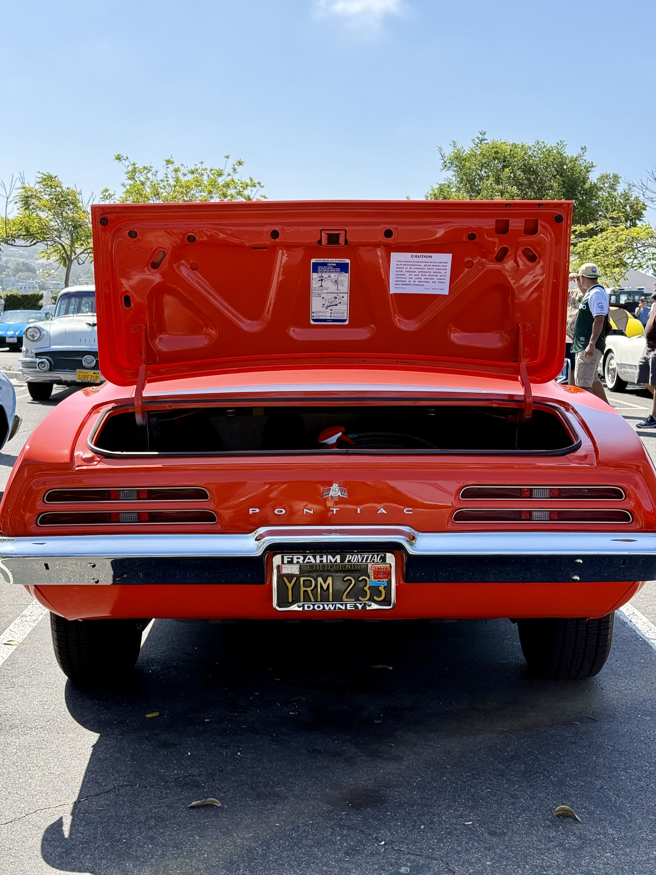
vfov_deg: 39.7
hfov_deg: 30.3
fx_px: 1213
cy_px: 438
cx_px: 328
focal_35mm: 48
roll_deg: -3.4
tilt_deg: -5.0
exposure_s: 1/1795
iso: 100
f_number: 1.78
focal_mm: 6.76
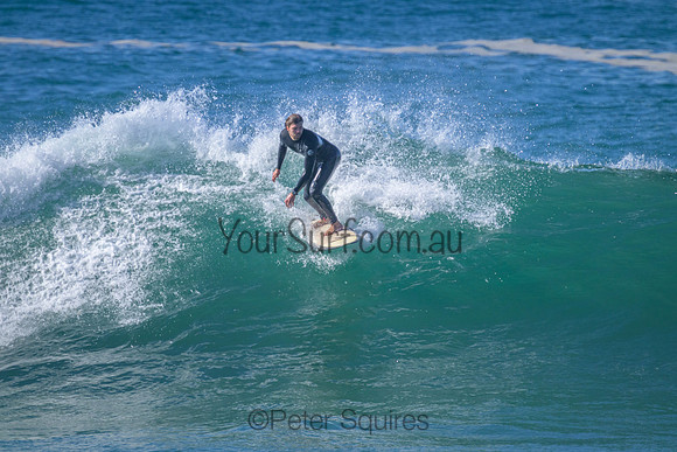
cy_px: 226
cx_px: 338
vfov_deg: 1.7
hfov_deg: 2.6
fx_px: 15047
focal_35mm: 800
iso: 1400
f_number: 11
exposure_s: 1/2000
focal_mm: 800
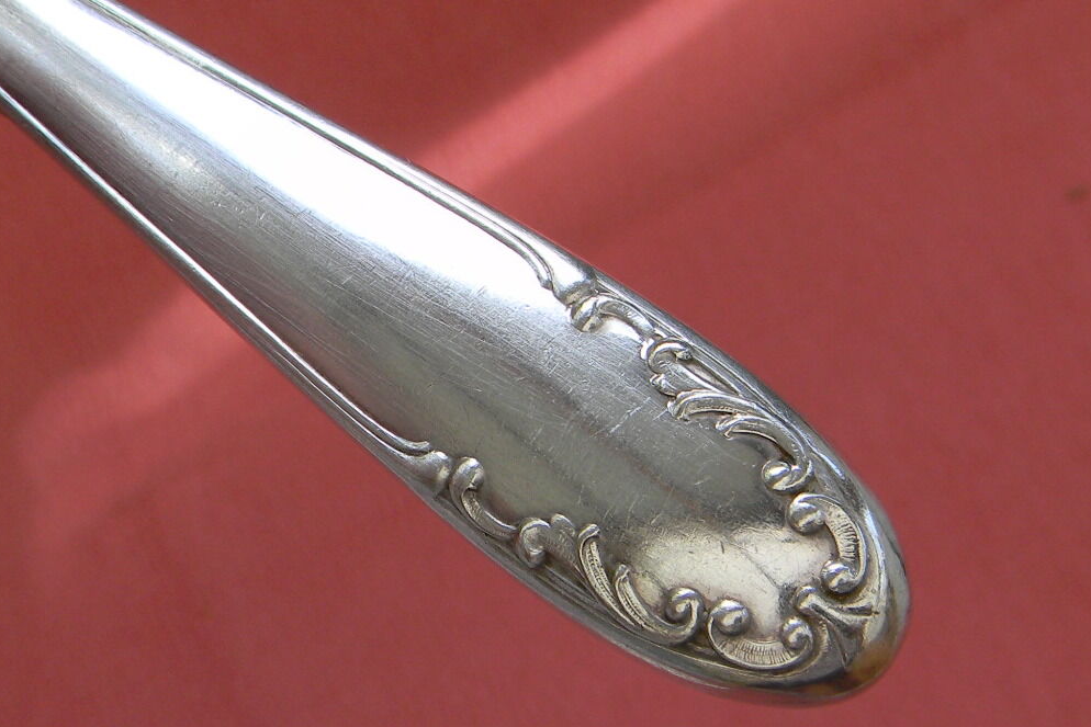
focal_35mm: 30
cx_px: 554
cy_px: 386
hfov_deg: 61.9
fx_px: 909
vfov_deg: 43.6
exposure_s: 1/170
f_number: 3.5
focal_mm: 5
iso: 80
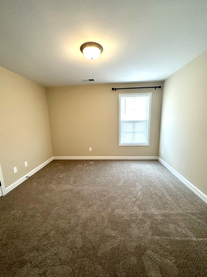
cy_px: 138
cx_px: 104
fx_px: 112
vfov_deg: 102.1
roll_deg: +1.1
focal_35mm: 14
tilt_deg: -10.7
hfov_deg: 85.7
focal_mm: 2.22
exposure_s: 1/60
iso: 200
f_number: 2.2
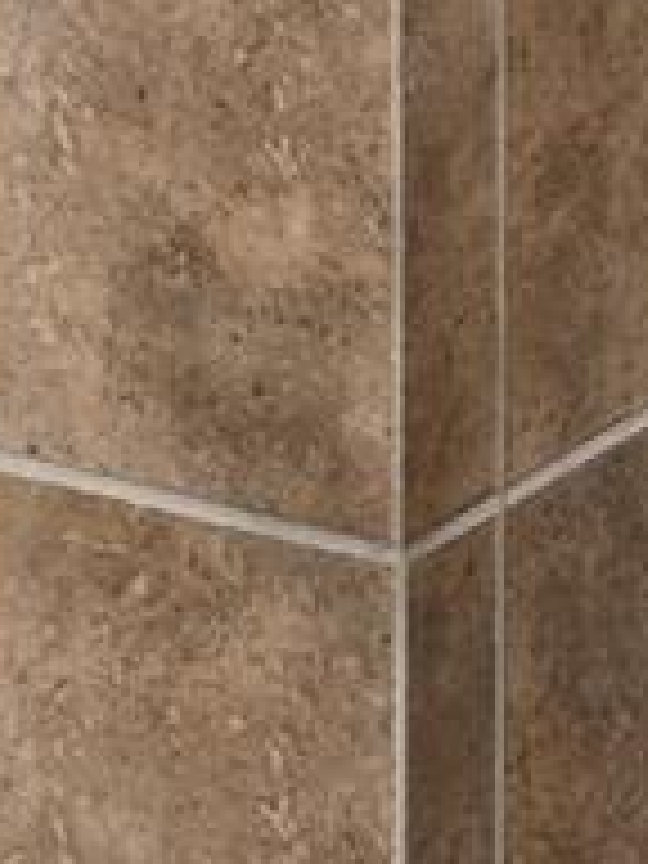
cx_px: 392
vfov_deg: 15.2
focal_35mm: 114
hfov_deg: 13.0
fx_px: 2845
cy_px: 1512
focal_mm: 19
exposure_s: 1/3.33
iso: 400
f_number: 9
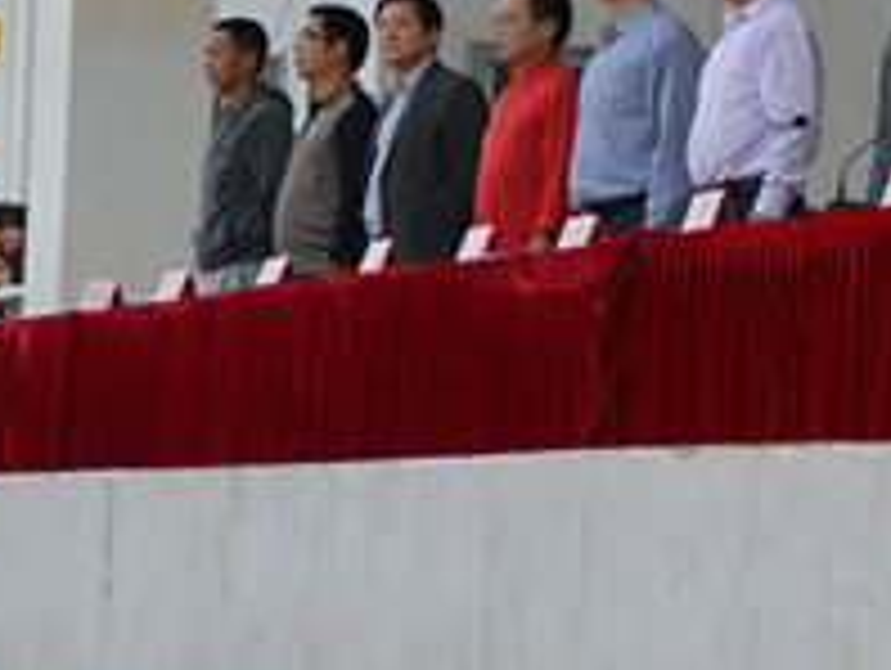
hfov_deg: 8.0
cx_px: 1228
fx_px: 6288
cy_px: -250
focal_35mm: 244
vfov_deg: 6.1
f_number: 5.6
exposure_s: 1/125
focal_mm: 42
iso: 110
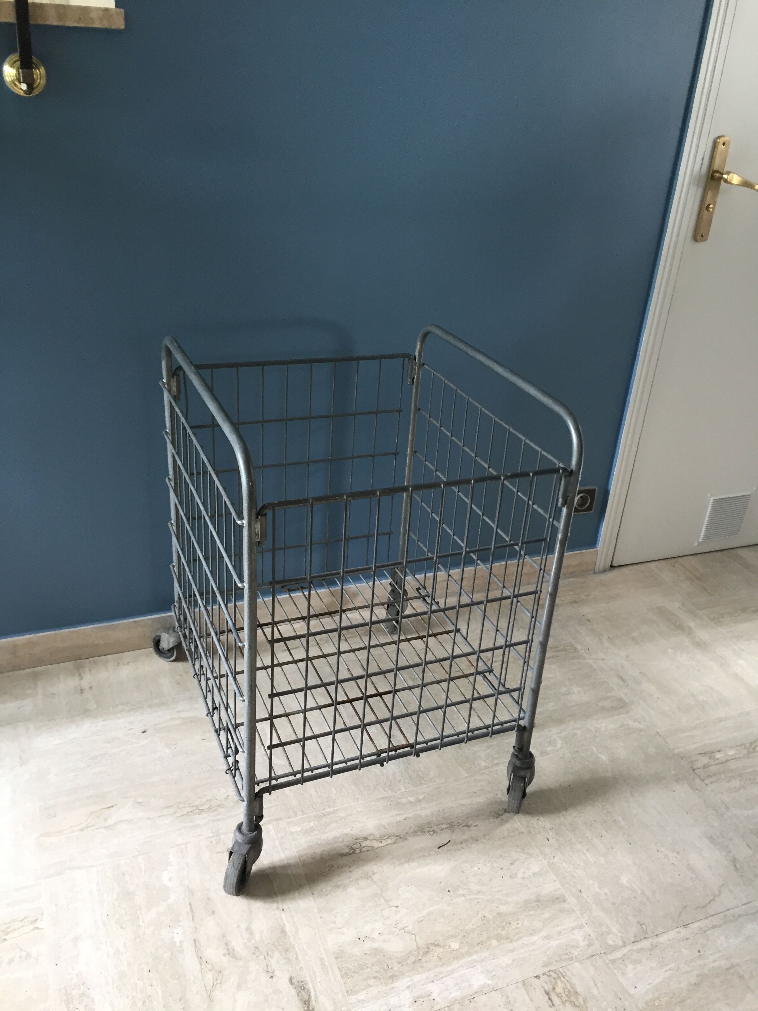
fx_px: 847
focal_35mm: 29
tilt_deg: -28.3
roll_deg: -3.4
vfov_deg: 61.7
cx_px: 379
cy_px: 506
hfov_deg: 48.2
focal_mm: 4.15
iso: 125
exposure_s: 1/33
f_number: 2.2
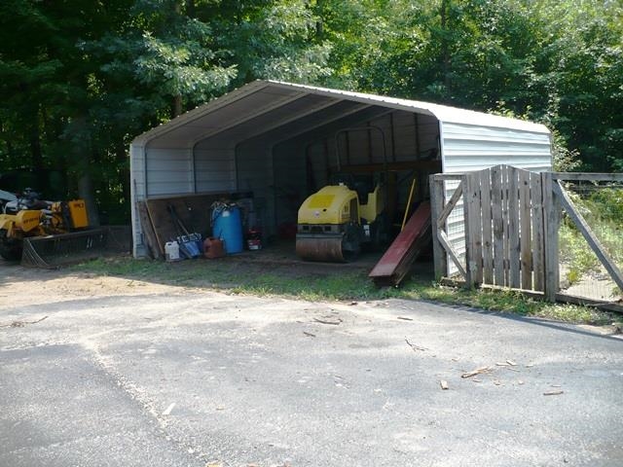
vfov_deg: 38.7
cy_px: 234
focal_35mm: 37
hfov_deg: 50.1
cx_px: 312
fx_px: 666
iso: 100
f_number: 2.8
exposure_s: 1/400
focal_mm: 6.1
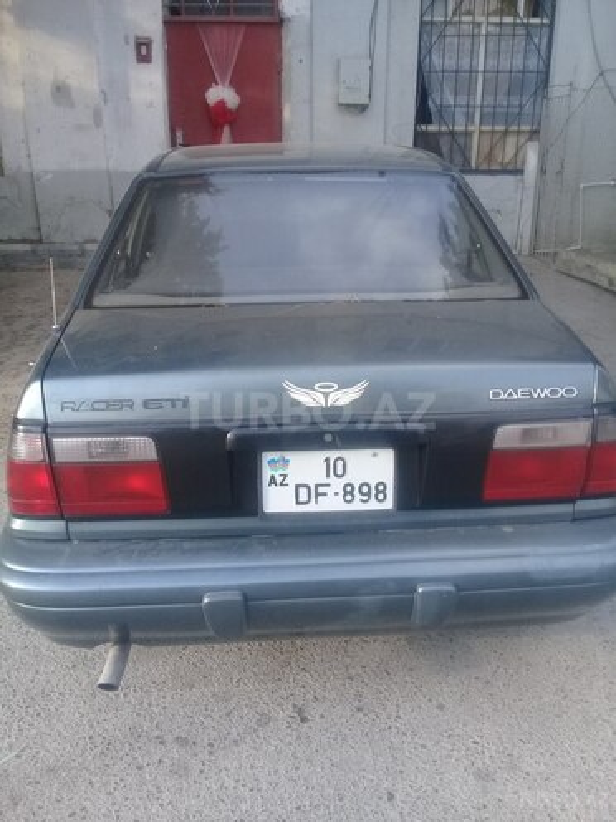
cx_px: 308
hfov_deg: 45.4
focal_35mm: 31
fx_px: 736
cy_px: 411
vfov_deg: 58.4
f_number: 2.2
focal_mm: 3.3
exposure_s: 1/173
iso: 50
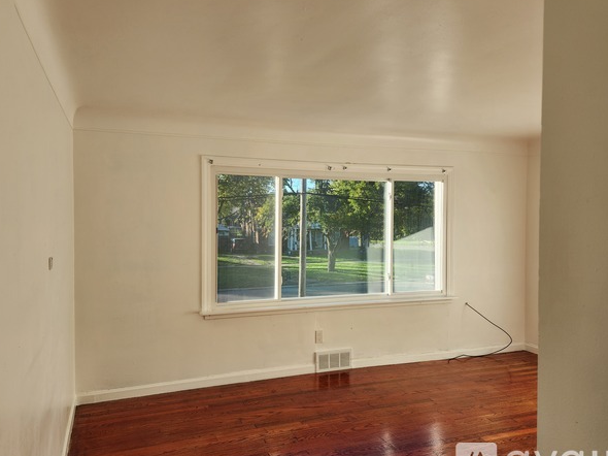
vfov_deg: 53.0
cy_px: 226
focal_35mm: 26
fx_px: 456
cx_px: 279
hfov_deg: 67.2
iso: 20
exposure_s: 1/282
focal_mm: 5.4
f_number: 1.8
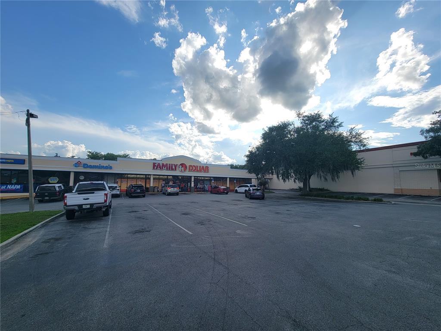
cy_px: 166
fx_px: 166
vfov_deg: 89.9
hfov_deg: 106.2
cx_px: 220
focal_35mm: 13
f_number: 2.2
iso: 50
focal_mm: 2.2
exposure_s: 1/2082
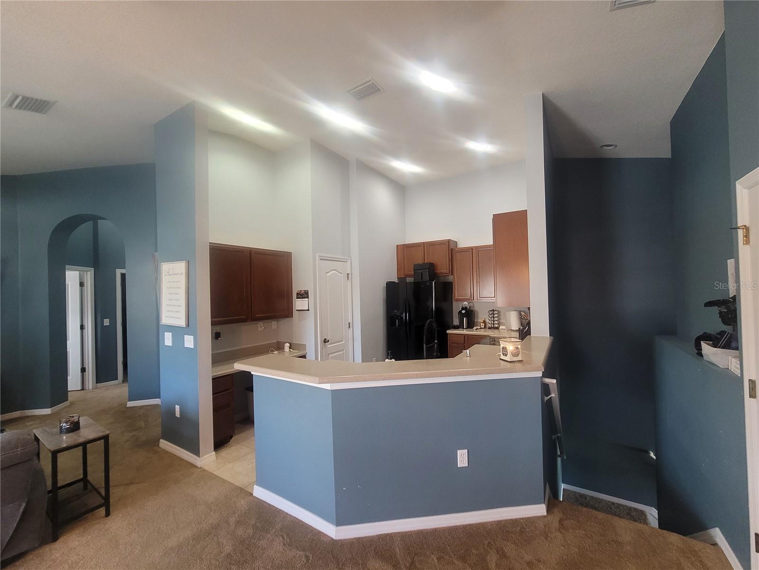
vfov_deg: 89.9
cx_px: 380
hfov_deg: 106.2
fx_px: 285
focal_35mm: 13
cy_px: 285
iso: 320
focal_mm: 2.2
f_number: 2.2
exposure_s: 1/40
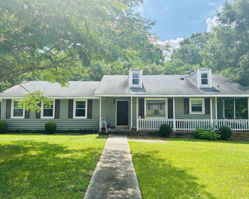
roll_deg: +0.4
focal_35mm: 28
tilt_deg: +4.2
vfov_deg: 51.5
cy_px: 96
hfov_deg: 62.2
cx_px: 125
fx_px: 206
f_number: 1.5
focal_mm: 5.7
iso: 50
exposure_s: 1/2252
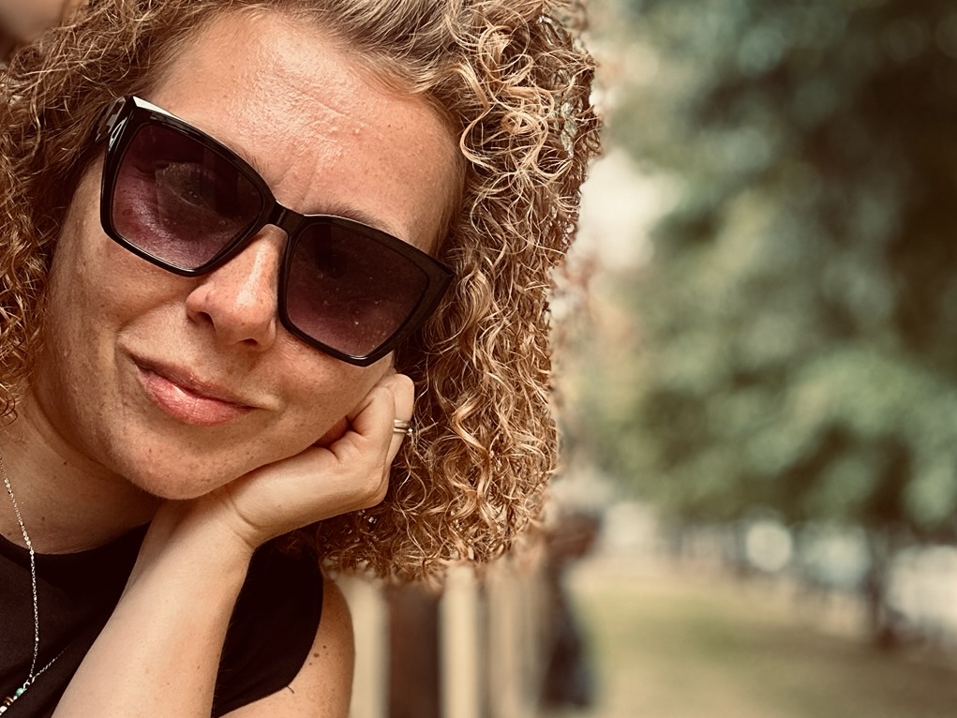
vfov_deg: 30.8
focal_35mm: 47
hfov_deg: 40.1
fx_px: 1300
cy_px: 307
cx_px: 353
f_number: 1.9
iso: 40
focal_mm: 2.69
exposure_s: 1/121
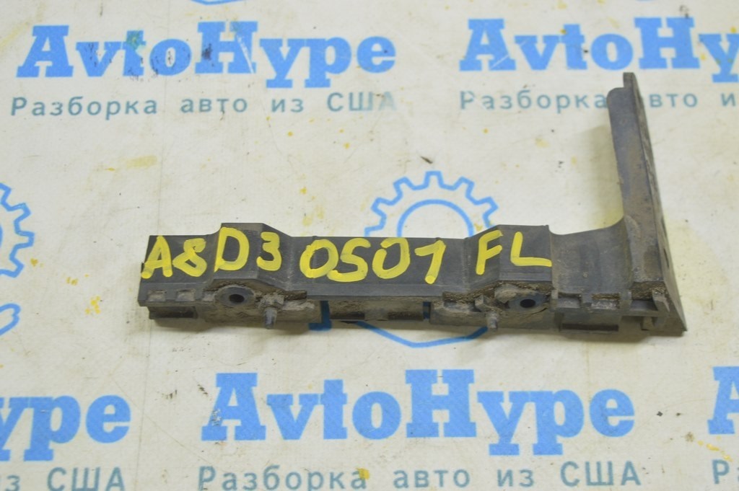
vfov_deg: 23.7
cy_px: 246
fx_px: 1169
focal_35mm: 57
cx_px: 370
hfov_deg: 35.1
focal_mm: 38
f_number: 5.6
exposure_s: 1/20
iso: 400
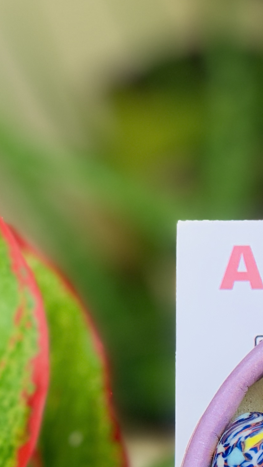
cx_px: 422
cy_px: 533
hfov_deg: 7.7
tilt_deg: -19.1
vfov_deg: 13.6
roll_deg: -0.2
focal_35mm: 155
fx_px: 1922
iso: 20
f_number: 2.4
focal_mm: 6
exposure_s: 1/122
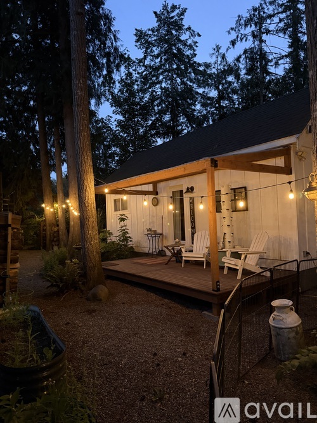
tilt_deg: +1.3
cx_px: 158
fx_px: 293
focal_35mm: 24
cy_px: 212
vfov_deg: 71.6
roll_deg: +2.7
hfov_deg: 56.8
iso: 1250
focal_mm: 6.76
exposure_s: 1/30
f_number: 1.78
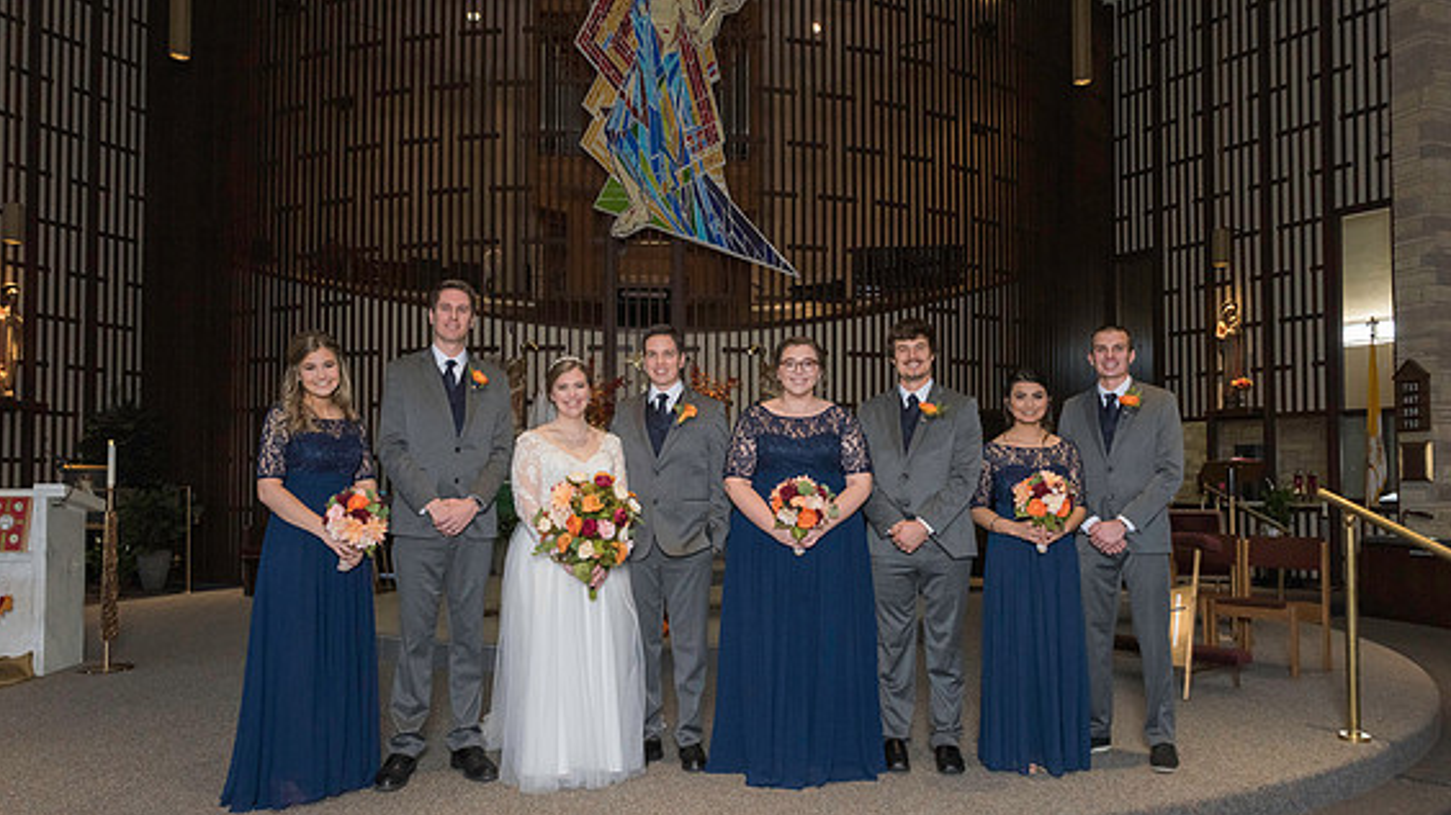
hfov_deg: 69.9
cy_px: 454
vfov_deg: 42.8
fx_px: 1039
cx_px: 736
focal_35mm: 27
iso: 1250
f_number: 6.3
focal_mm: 24
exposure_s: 1/160
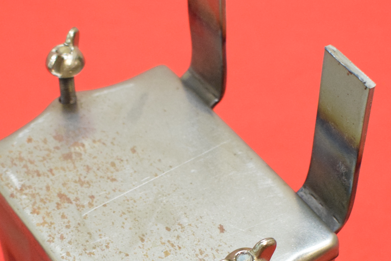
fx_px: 989
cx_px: 164
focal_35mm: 91
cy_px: 248
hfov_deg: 22.3
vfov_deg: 14.8
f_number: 5
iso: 2000
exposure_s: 1/125
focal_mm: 22
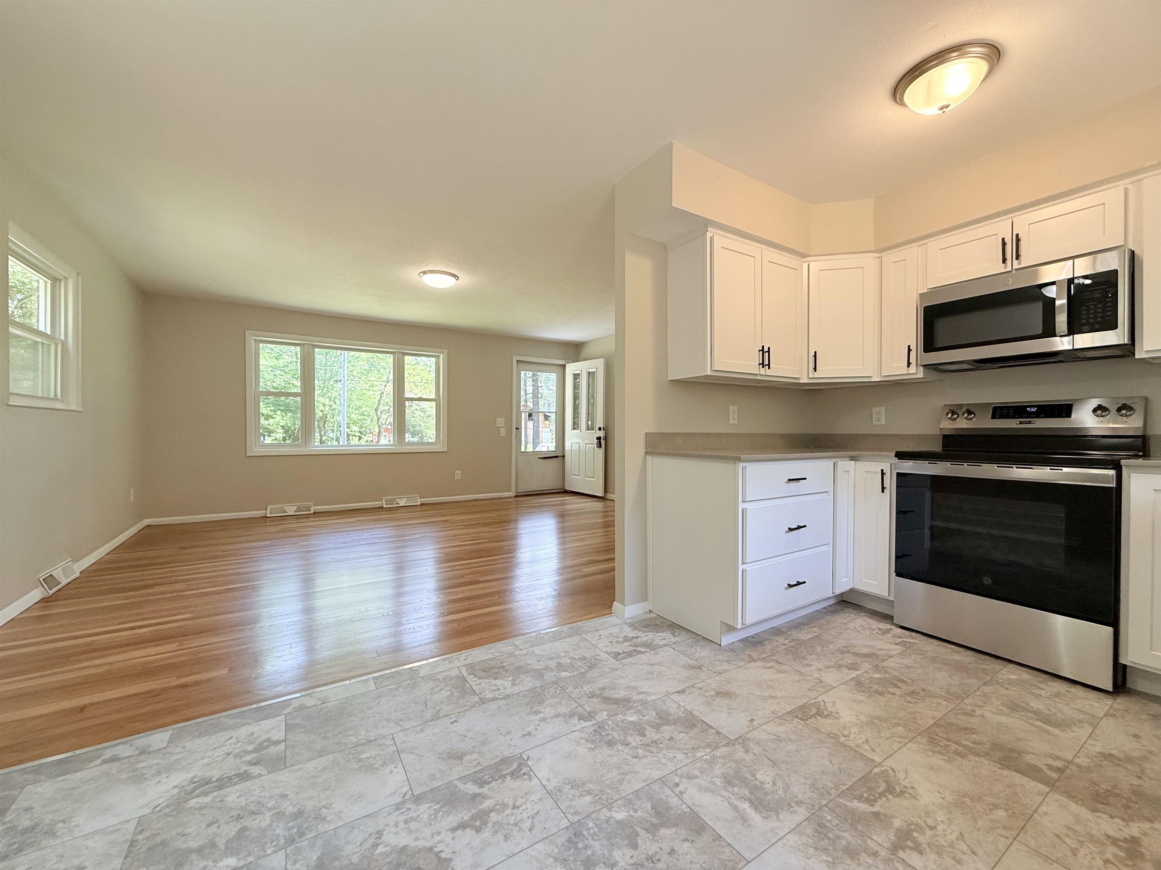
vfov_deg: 85.7
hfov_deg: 102.1
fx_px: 470
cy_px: 435
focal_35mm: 14
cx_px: 580
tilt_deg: -0.7
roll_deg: -0.1
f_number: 2.2
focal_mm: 2.22
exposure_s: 1/120
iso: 160
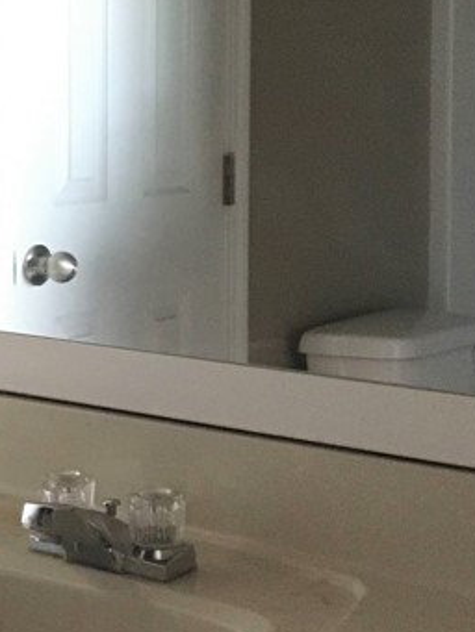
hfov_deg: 16.5
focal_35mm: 87
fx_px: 1591
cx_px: -34
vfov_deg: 22.4
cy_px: 196
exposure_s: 1/15
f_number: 2.2
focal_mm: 4.15
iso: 250
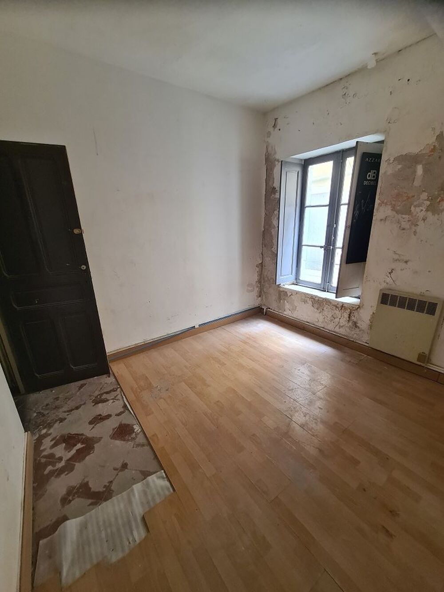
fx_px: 222
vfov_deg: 106.2
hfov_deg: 89.9
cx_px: 222
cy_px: 296
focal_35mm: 13
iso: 250
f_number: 2.2
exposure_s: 1/50
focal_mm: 2.2
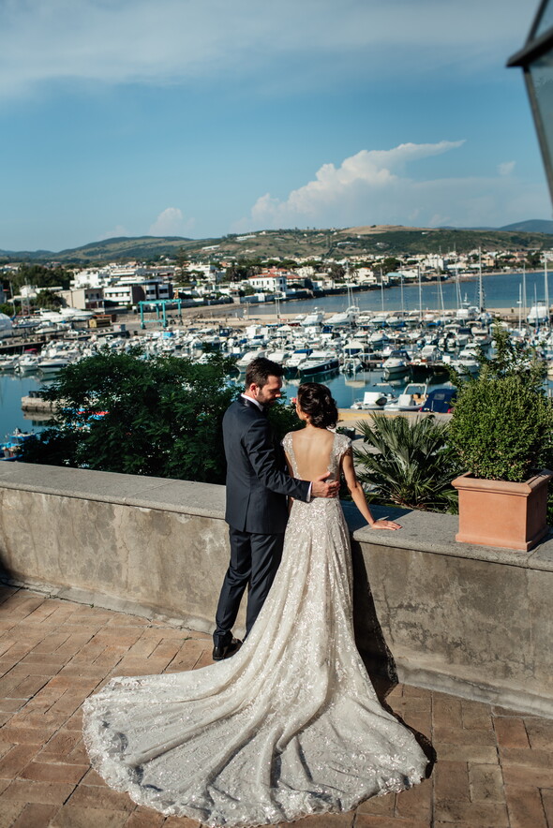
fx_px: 806
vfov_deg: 54.4
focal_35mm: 35
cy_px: 414
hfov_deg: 37.9
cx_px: 276
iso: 160
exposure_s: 1/4000
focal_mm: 35
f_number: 3.5
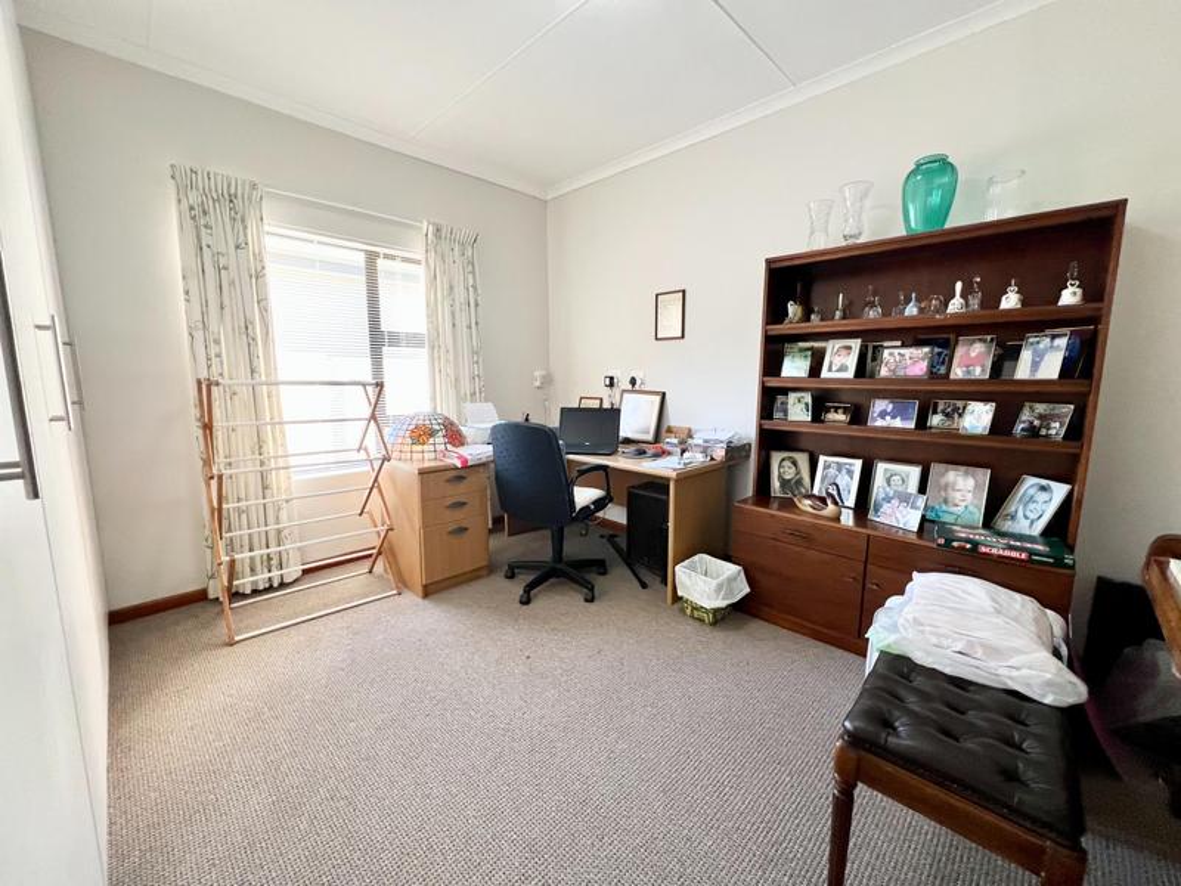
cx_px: 590
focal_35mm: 13
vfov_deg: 89.9
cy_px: 443
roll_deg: +0.0
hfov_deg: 106.2
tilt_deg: -10.2
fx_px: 444
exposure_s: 1/99
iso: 250
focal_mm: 1.57
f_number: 1.8
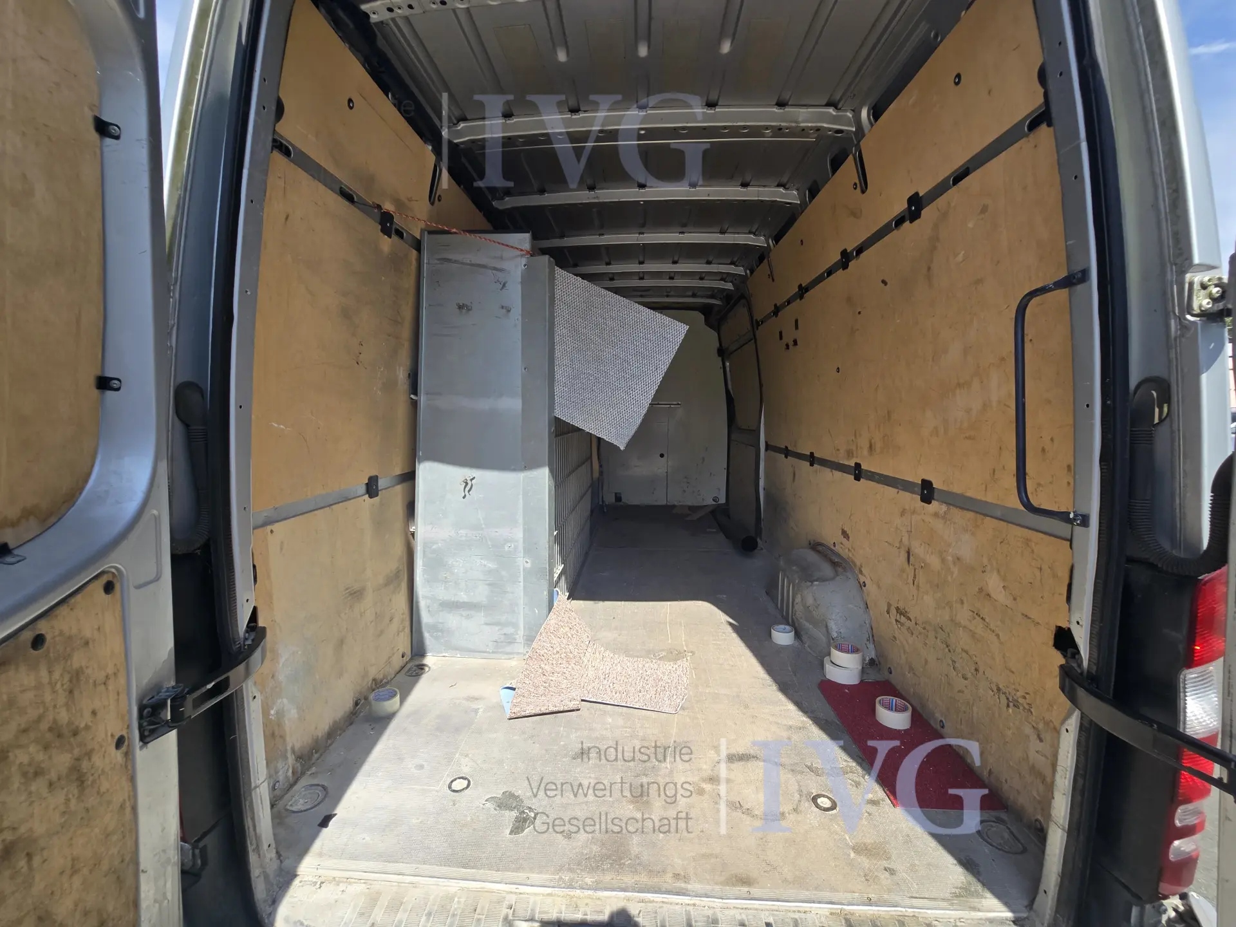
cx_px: 618
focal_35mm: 13
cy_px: 464
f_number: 2.2
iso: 50
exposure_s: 1/1222
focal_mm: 2.2
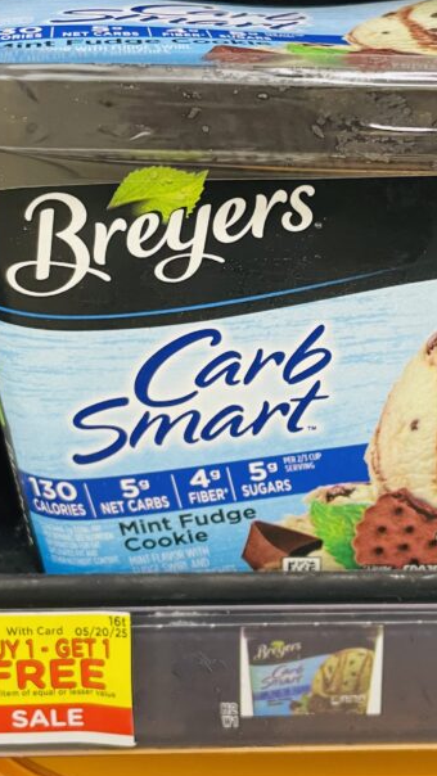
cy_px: 330
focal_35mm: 48
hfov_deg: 24.7
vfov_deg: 42.8
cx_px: 315
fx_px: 988
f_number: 1.6
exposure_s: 1/60
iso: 250
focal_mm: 4.2
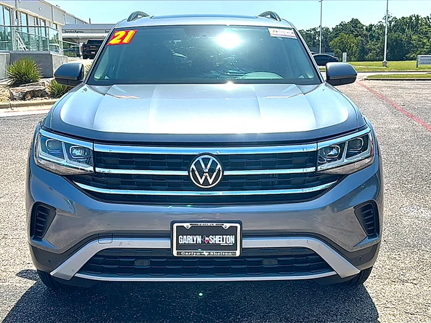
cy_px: 162
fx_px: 486
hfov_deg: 47.9
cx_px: 216
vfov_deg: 36.8
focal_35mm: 39
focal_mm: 6.86
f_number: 1.78
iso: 80
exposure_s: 1/4587
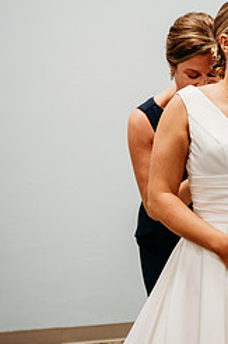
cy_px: 136
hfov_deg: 17.9
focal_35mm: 75
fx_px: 715
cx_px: 201
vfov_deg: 27.0
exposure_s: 1/320
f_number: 3.2
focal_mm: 41
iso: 2000
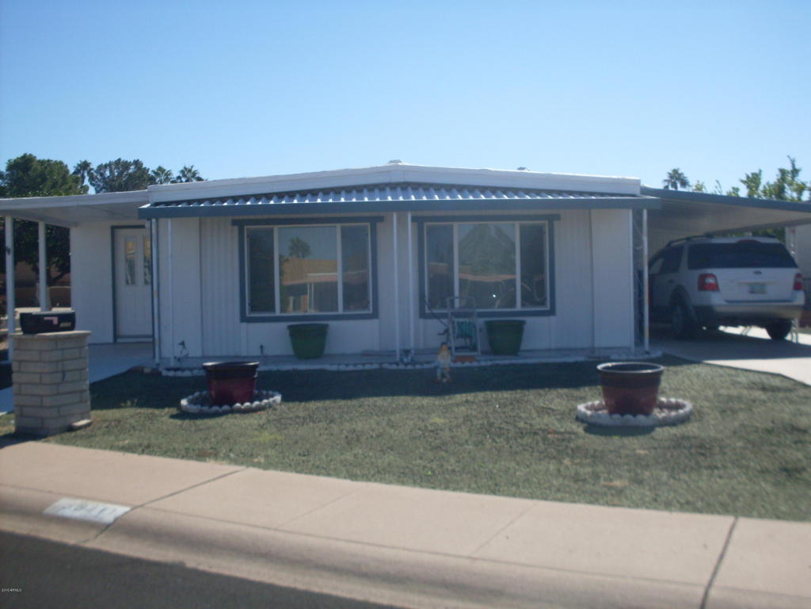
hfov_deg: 49.0
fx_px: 890
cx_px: 406
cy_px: 304
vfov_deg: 37.7
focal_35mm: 38
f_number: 8.4
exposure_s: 1/250
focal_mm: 6.3
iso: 80
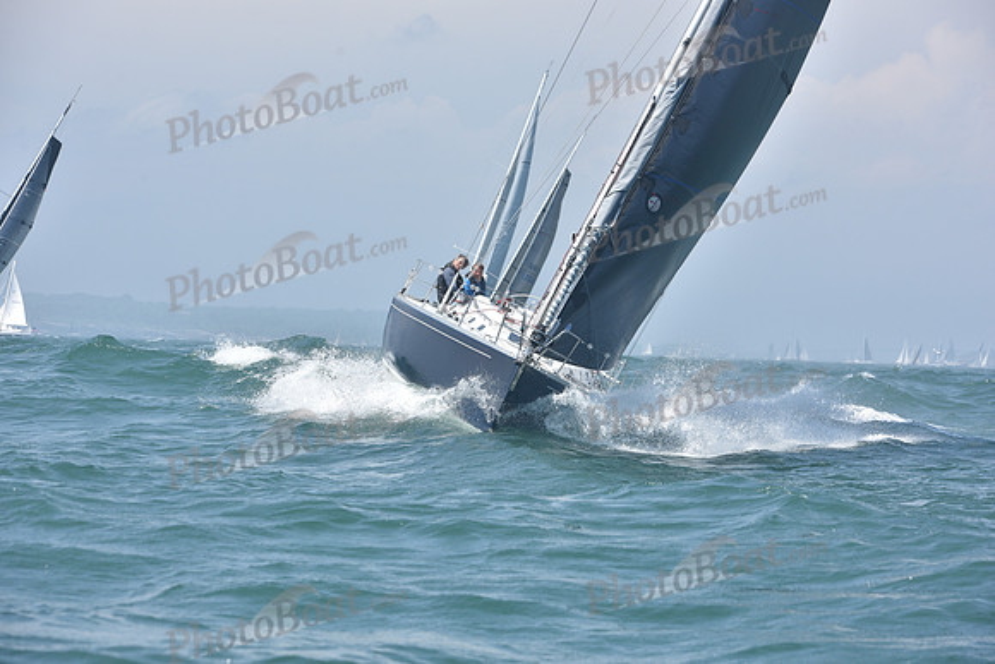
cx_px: 498
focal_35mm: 135
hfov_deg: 15.2
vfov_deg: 10.2
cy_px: 332
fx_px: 3732
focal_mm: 135
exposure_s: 1/1000
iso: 320
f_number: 9
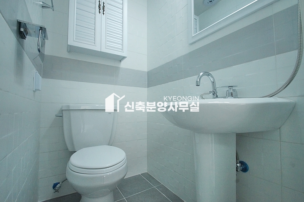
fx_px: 127
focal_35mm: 15
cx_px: 152
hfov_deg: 100.4
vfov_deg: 77.2
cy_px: 101
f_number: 9
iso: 1600
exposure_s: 1/80
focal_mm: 10
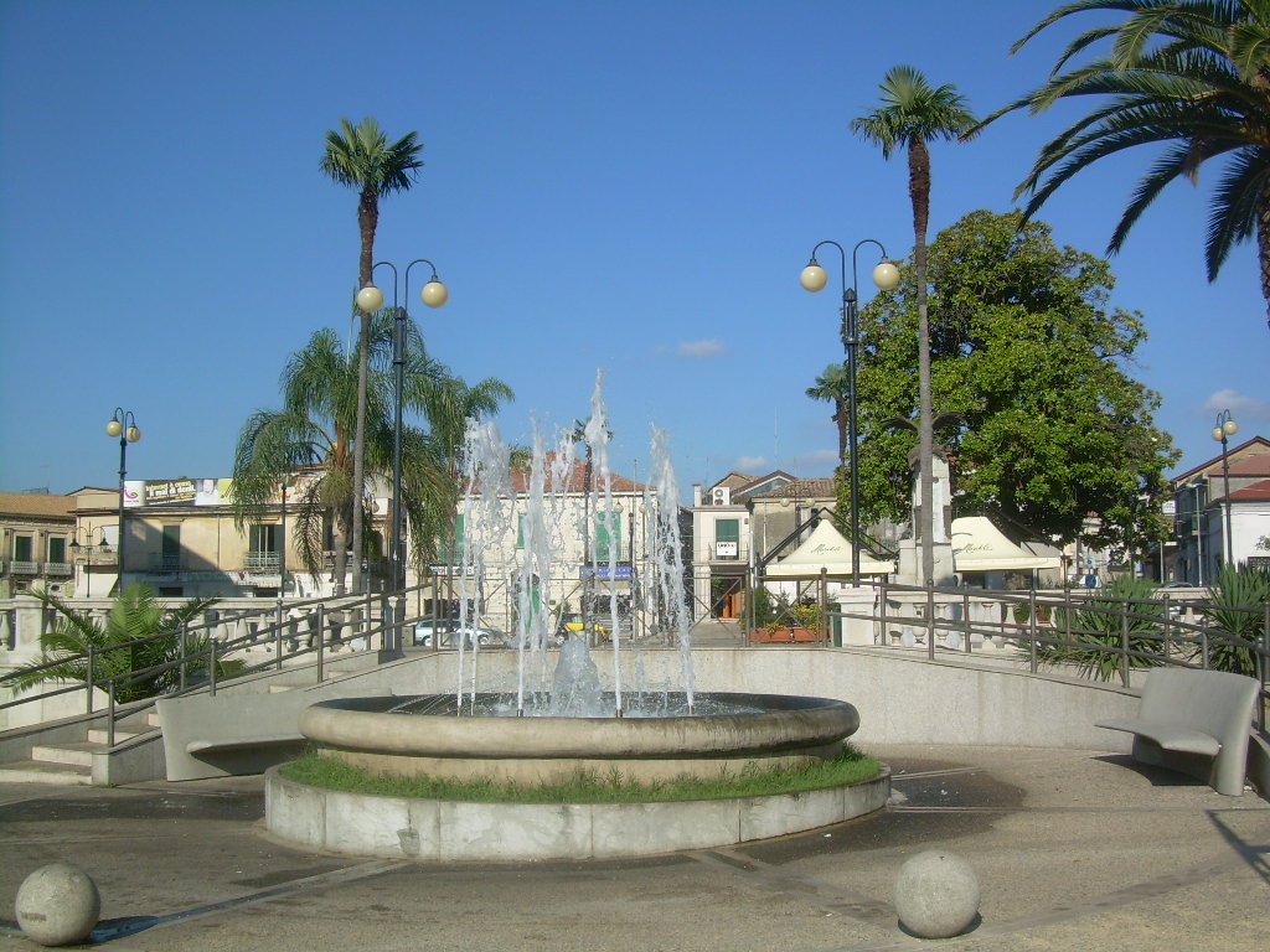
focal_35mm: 38
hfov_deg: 49.0
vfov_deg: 37.7
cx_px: 635
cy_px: 476
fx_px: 1394
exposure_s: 1/594
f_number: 4.6
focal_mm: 6.3
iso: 50
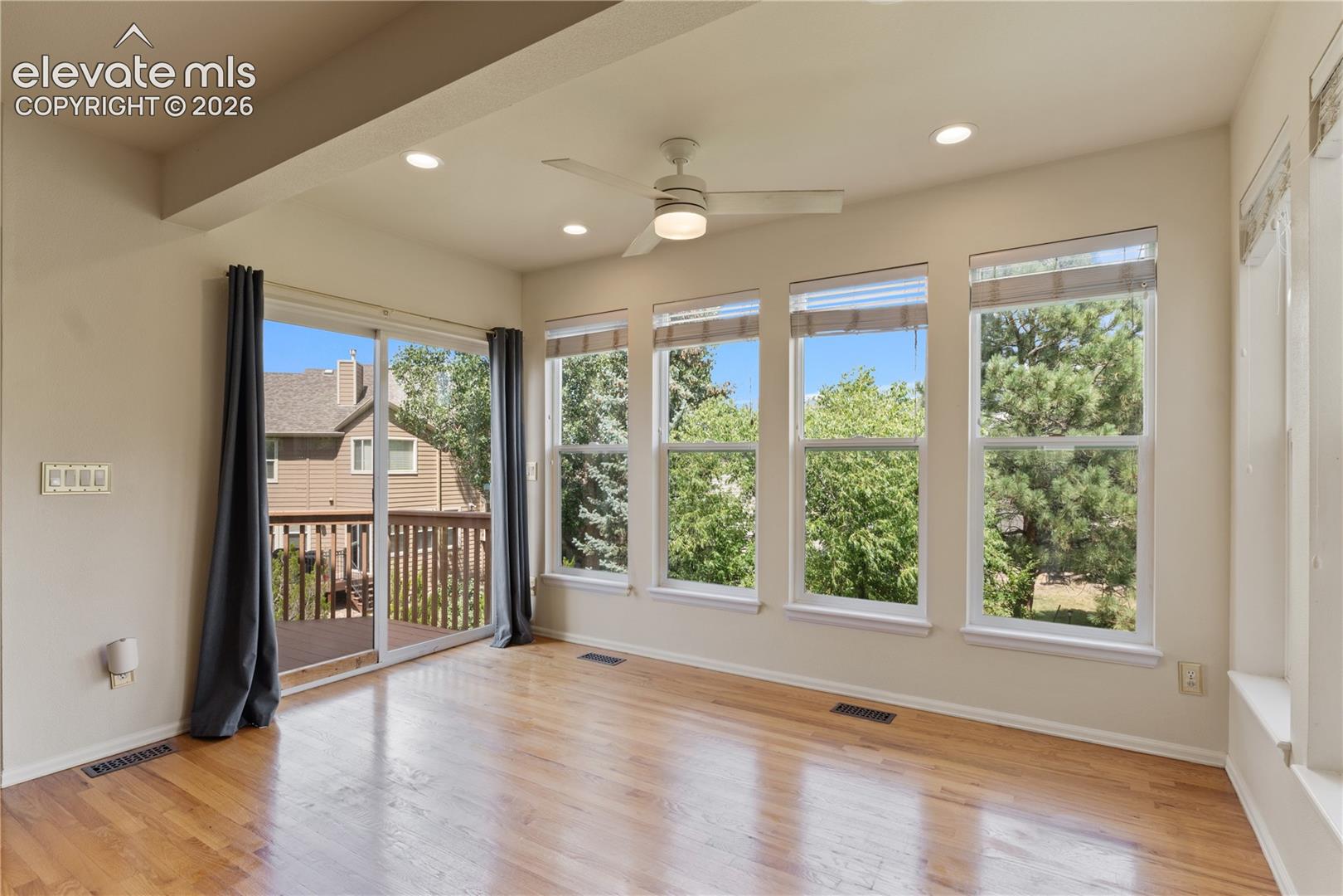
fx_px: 632
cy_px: 448
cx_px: 672
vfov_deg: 70.6
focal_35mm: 17
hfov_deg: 93.4
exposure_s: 1/10
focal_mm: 11.3
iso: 125
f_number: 9
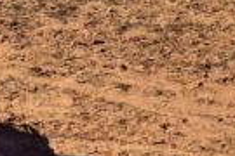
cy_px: -51
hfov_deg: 13.5
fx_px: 927
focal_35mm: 142
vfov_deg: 9.5
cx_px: -134
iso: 400
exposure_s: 1/500
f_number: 11
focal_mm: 20
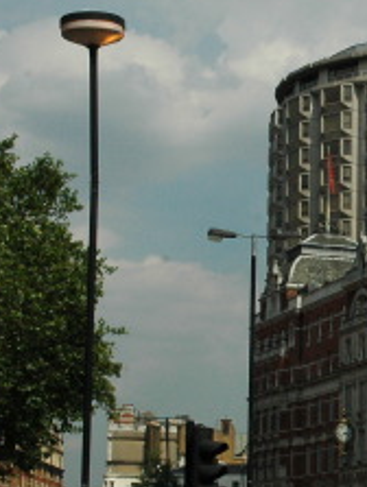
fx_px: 1570
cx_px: 492
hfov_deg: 12.8
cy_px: 344
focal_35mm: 111
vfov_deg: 17.6
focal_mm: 27
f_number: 13
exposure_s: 1/1000
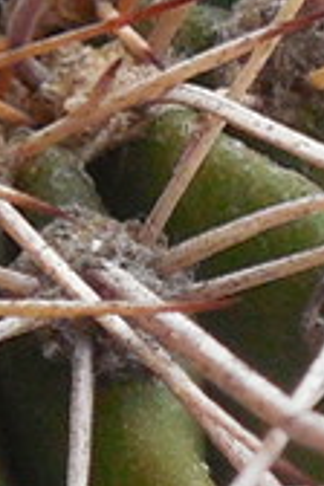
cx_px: 359
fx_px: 4144
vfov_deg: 6.7
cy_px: 266
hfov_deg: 4.5
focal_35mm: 307
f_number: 3.6
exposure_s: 1/30
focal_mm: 5.6
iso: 280
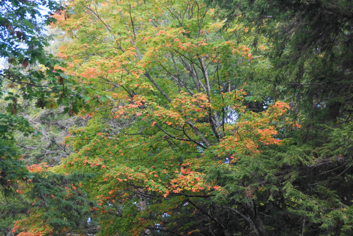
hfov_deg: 11.4
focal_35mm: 180
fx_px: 1765
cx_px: 176
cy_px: 118
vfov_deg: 7.6
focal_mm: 120
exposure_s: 1/100
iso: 1600
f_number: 5.6
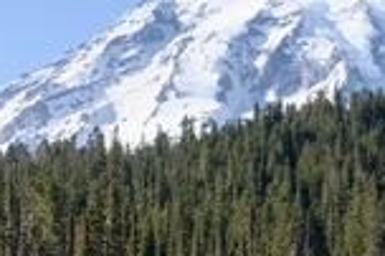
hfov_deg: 19.1
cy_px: 392
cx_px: 248
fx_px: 1143
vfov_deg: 12.1
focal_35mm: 107
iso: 400
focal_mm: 19.2
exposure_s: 1/160
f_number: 11
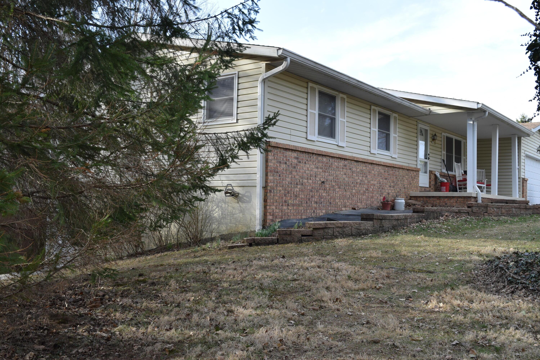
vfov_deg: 36.9
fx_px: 540
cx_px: 270
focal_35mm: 36
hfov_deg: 53.1
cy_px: 180
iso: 280
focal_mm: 24
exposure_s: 1/250
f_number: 8
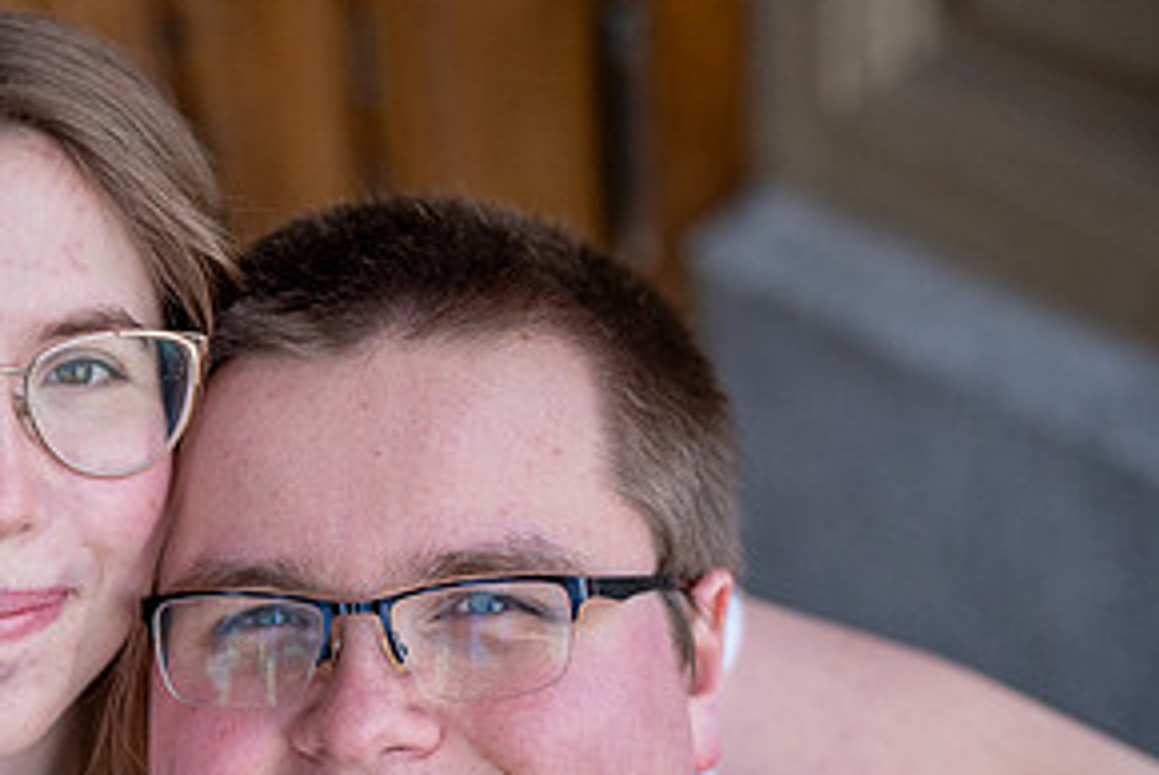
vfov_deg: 11.8
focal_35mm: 116
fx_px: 3738
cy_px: 693
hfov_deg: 17.2
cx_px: -11
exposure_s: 1/6400
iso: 1600
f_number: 1.8
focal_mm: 50
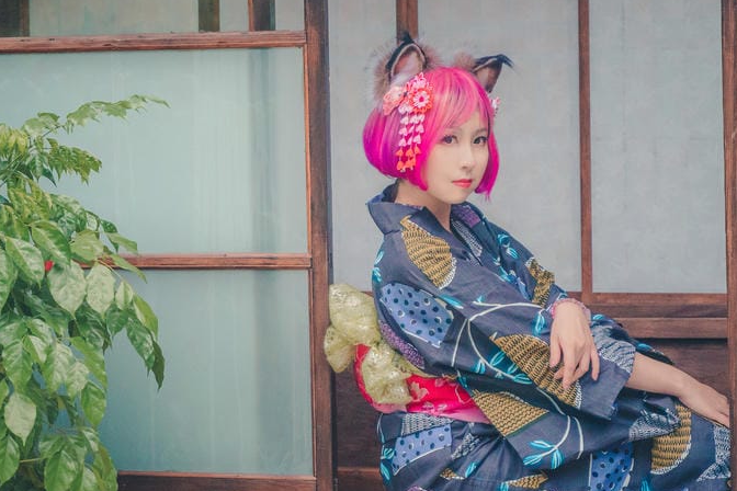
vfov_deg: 10.2
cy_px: 196
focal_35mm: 134
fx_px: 2743
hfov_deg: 15.3
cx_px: 339
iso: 2500
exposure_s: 1/1250
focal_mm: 75
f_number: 2.8
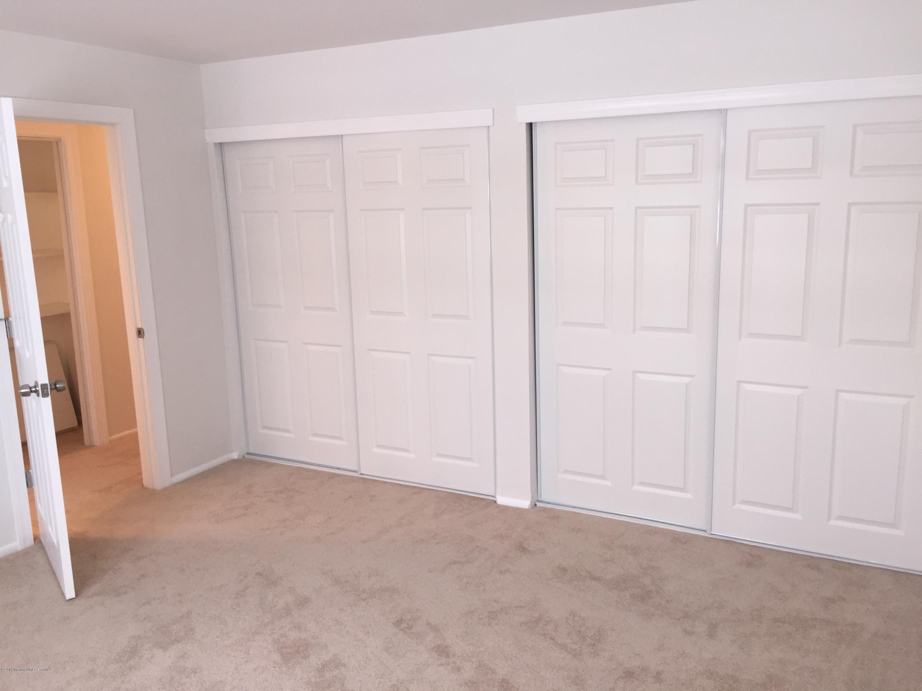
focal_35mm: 29
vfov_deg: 48.2
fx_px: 772
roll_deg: +1.9
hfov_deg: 61.7
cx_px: 461
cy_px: 346
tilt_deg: -10.4
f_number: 2.2
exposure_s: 1/30
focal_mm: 4.15
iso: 50
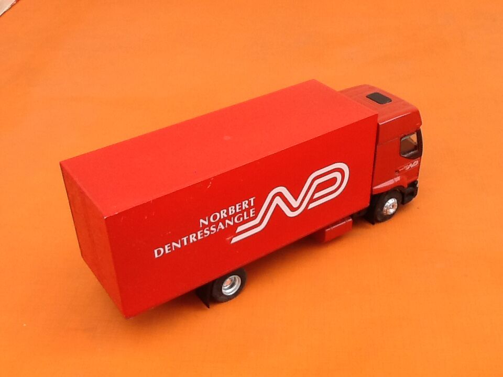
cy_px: 188
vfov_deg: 32.9
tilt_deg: -35.1
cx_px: 252
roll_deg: +2.2
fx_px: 639
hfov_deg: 42.9
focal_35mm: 44
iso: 40
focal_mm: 2.03
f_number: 2.4
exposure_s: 1/164
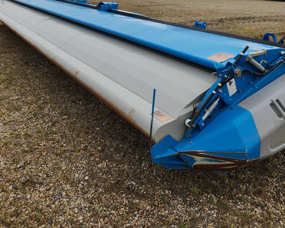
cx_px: 154
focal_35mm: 34
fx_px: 287
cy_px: 79
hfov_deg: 52.8
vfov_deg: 42.9
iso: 20
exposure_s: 1/1258
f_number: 1.8
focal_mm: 5.4
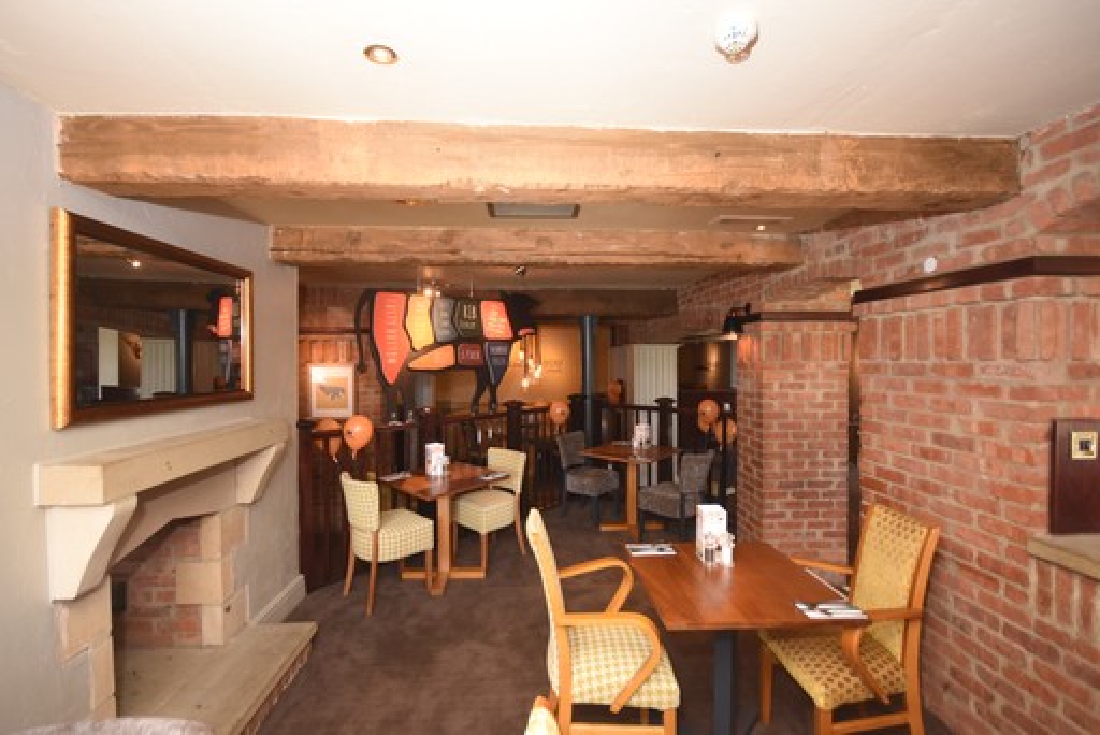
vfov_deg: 77.4
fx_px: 459
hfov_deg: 100.4
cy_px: 368
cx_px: 550
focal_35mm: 15
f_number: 5
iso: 800
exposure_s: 1/80
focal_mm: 10
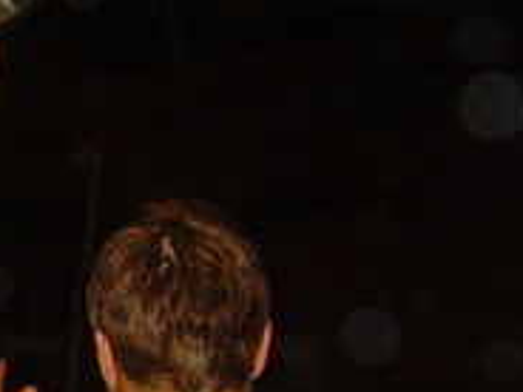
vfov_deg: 13.9
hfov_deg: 17.6
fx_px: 1602
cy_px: 322
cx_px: -117
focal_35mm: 106
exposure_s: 1/45
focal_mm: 6.6
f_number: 3.5
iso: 200
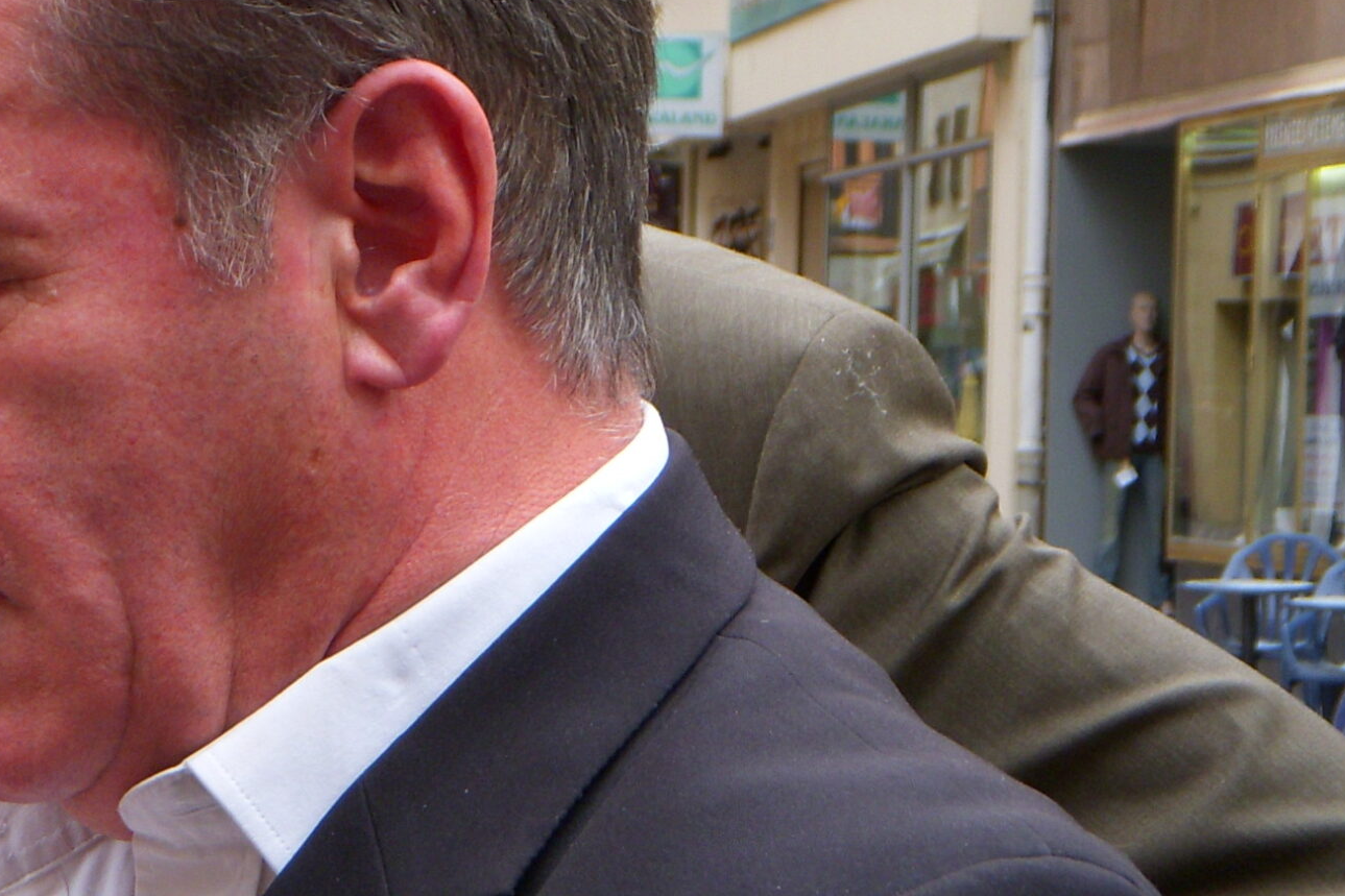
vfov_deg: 8.7
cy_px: 504
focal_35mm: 157
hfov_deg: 13.0
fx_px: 5865
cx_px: 73
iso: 100
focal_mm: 12.6
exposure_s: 1/80
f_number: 3.8
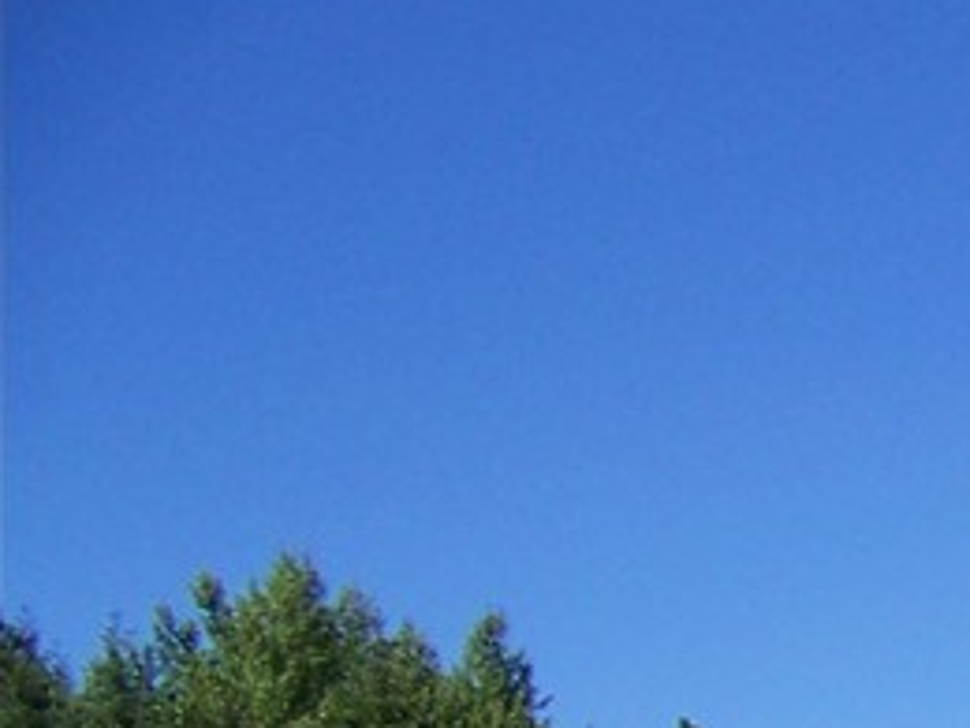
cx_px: 1906
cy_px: 1068
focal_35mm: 142
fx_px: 3979
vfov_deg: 10.1
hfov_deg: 12.4
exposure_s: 1/800
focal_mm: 5.85
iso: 64
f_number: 2.8
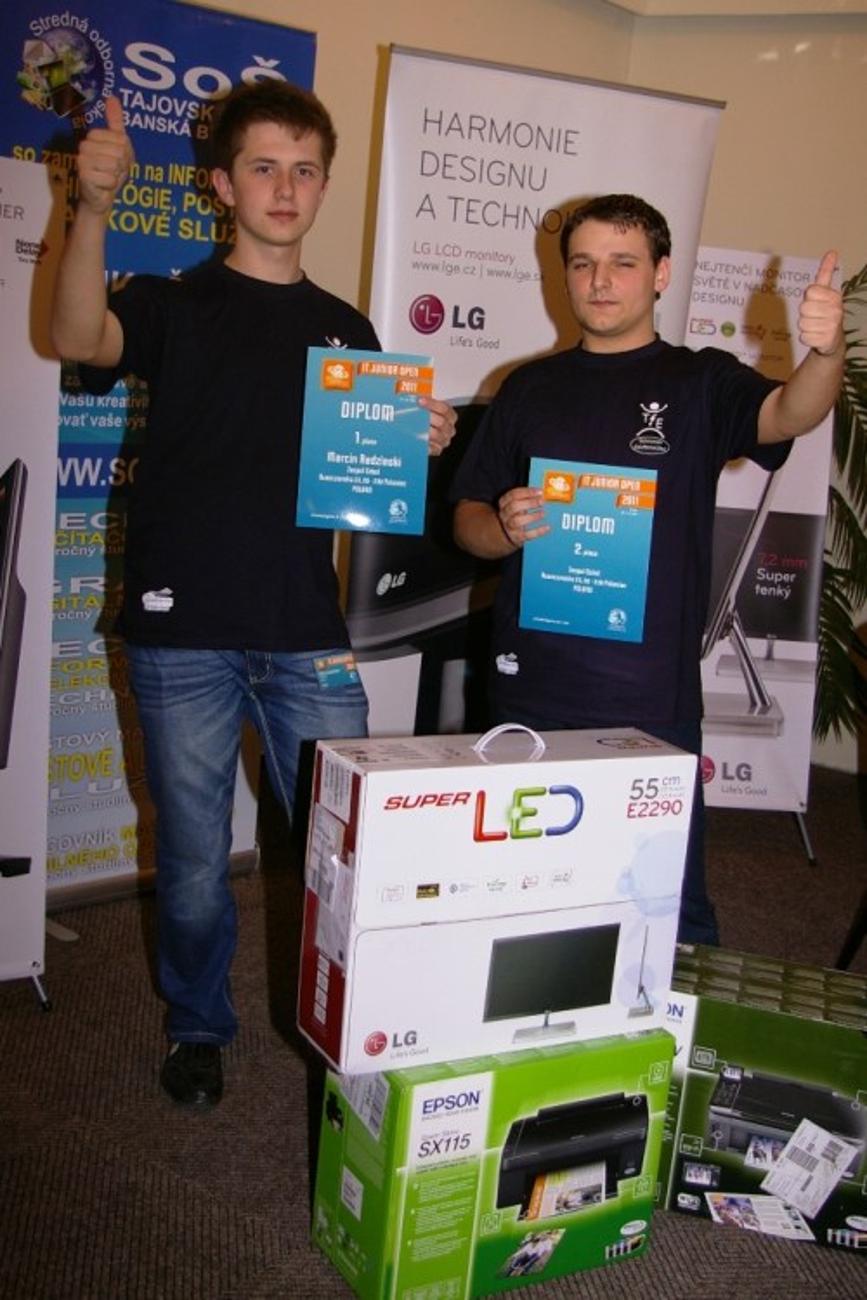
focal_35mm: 34
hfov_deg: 38.4
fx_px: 1246
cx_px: 434
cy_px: 650
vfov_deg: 55.1
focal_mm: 23
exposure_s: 1/45
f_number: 4
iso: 200
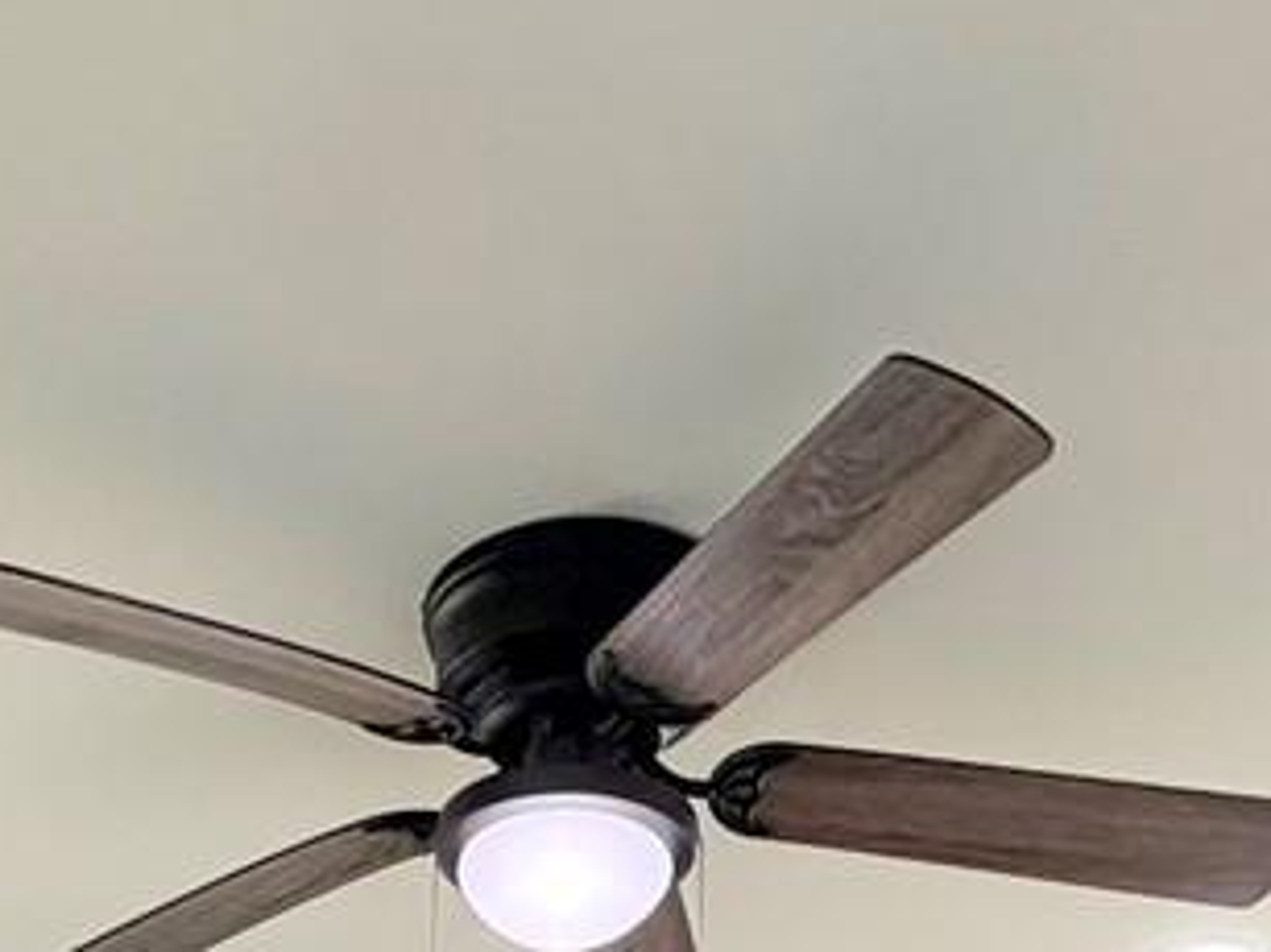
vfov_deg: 15.2
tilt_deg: +0.0
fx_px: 2679
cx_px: 215
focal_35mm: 73
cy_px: 2045
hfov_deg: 26.1
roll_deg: -1.1
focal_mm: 2.22
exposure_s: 1/120
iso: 160
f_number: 2.2
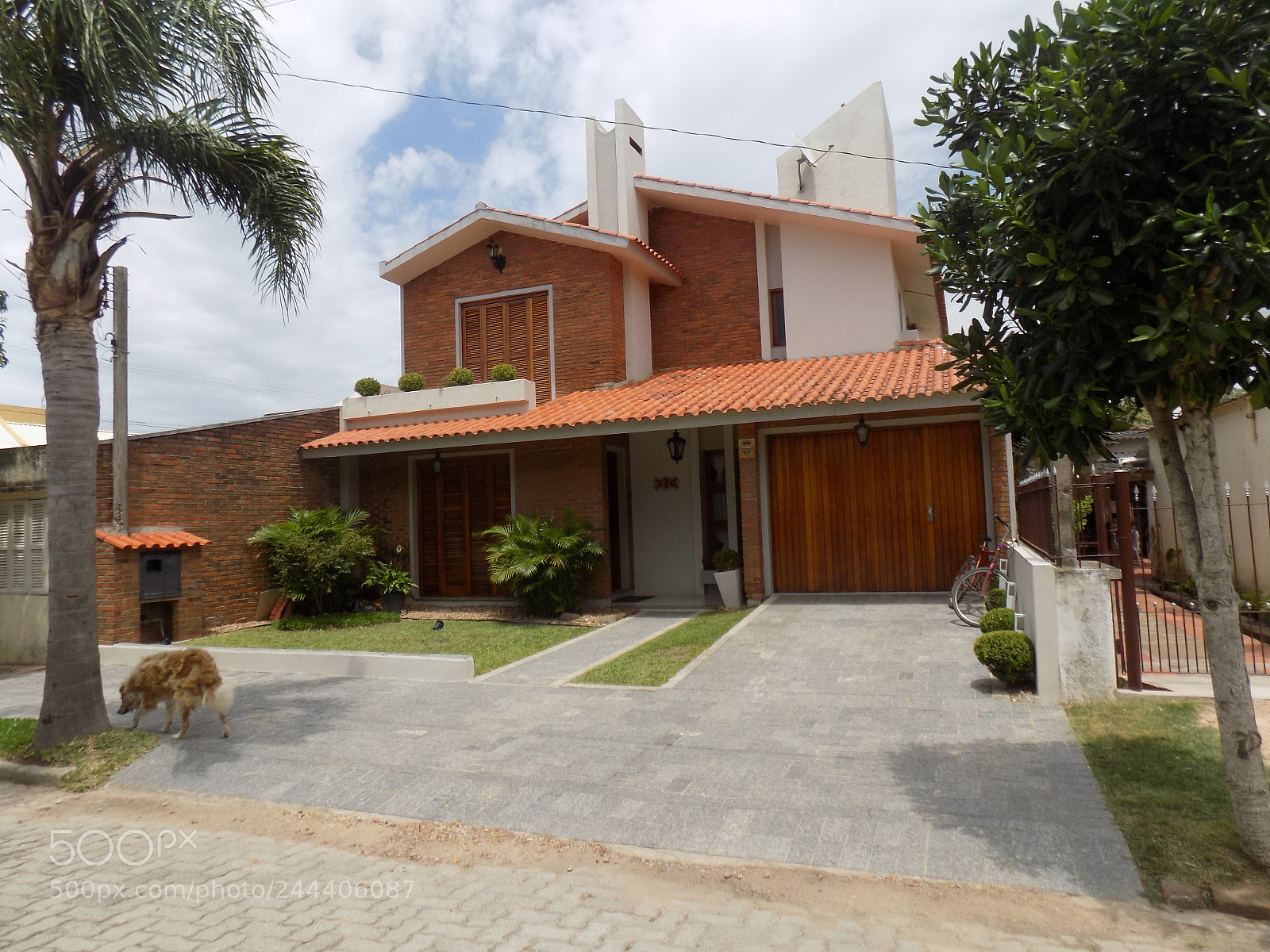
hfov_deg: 73.9
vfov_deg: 58.9
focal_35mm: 23
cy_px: 476
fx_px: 844
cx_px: 635
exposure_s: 1/1500
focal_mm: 4
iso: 80
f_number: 3.1
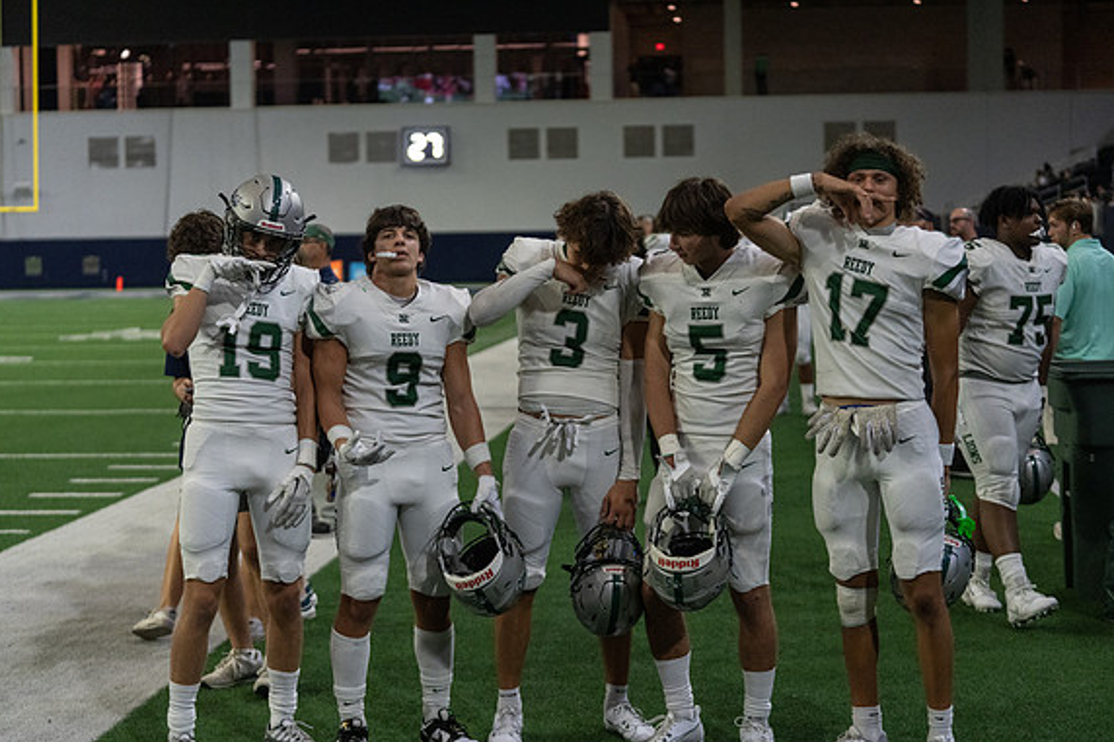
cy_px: 375
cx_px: 553
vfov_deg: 19.2
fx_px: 2196
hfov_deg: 28.5
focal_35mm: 71
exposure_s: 1/1250
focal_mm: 70
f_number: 2.8
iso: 4000
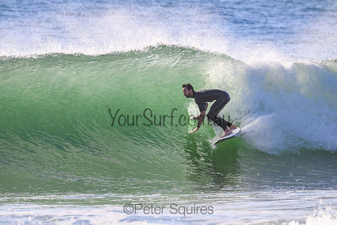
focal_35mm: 800
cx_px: 168
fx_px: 7490
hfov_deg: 2.6
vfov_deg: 1.7
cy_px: 112
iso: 1600
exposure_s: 1/2000
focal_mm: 800
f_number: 11
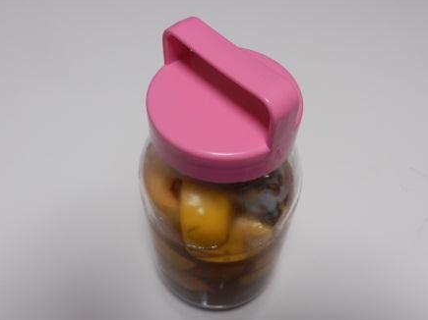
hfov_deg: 54.0
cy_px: 161
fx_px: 420
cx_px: 218
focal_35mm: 34
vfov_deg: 41.8
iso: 280
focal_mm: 5.9
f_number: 3.8
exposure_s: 1/30
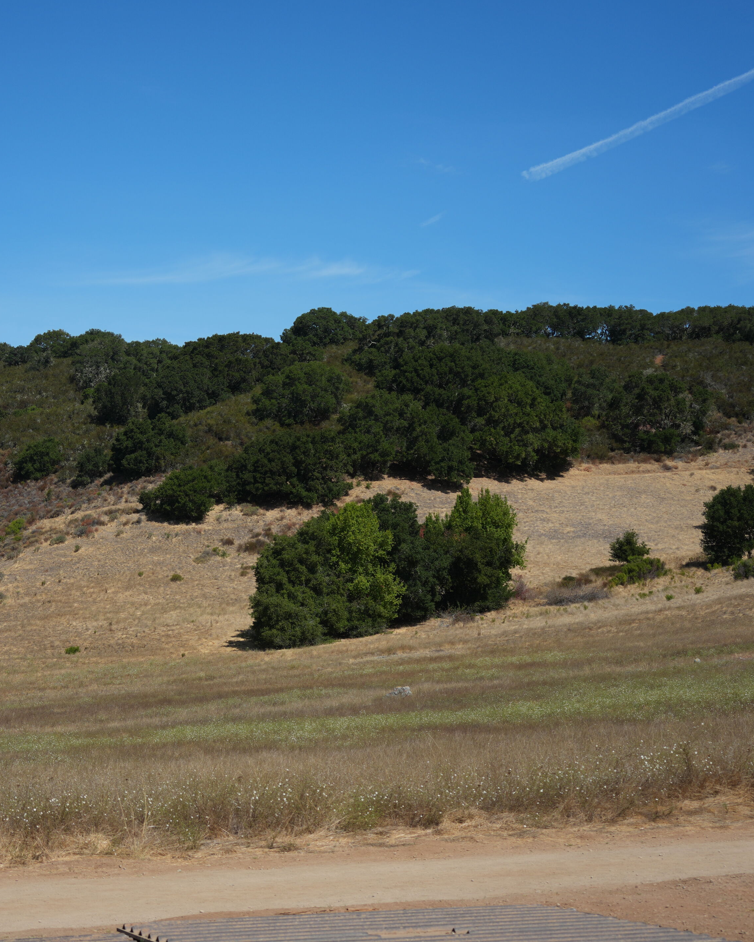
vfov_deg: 26.8
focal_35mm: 71
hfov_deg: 21.4
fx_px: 1980
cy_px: 470
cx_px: 213
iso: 160
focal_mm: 50
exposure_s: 1/1600
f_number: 4.5
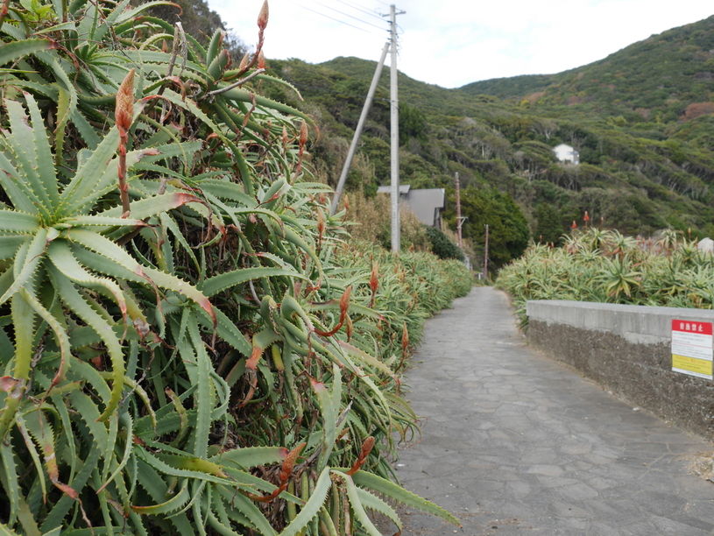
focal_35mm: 34
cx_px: 357
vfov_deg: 41.8
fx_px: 702
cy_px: 268
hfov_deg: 53.9
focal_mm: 17
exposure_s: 1/250
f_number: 5.6
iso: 200
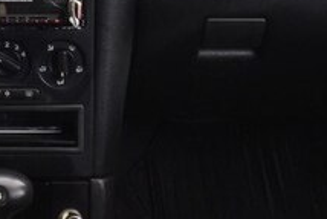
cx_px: -41
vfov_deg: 14.2
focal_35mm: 93
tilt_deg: -14.2
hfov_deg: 20.7
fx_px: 845
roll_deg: +0.1
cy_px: -60
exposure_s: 1/50
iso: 32
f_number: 2.2
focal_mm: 4.15
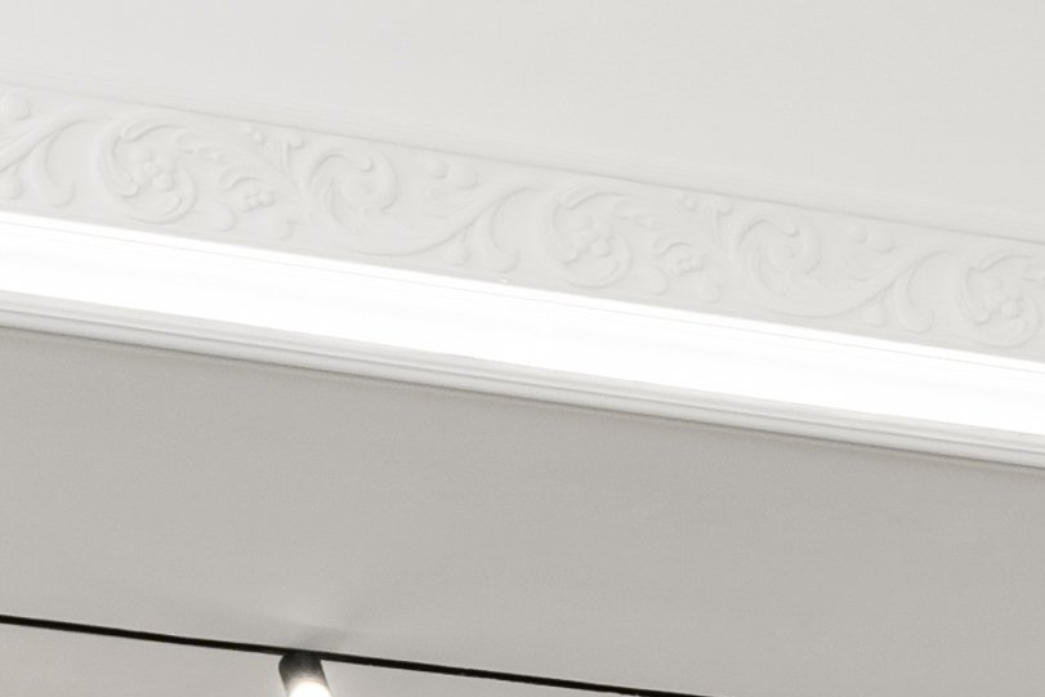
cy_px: 2452
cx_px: 3453
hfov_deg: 7.7
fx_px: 6445
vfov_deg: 5.6
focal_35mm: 222
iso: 200
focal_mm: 30
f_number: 8
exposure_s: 1/2
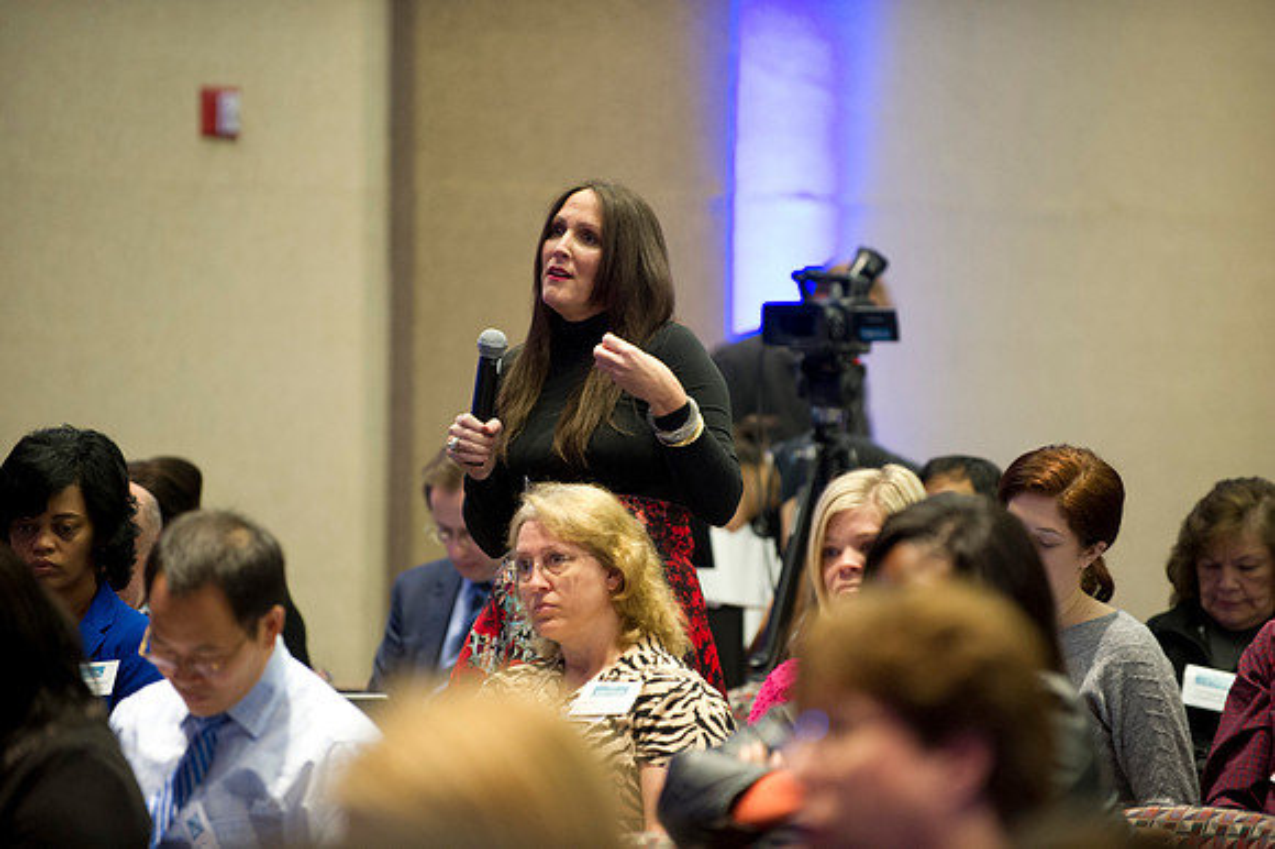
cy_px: 424
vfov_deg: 6.9
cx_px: 638
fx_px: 7079
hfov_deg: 10.3
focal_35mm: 200
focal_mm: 200
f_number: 2.8
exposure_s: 1/50
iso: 2500
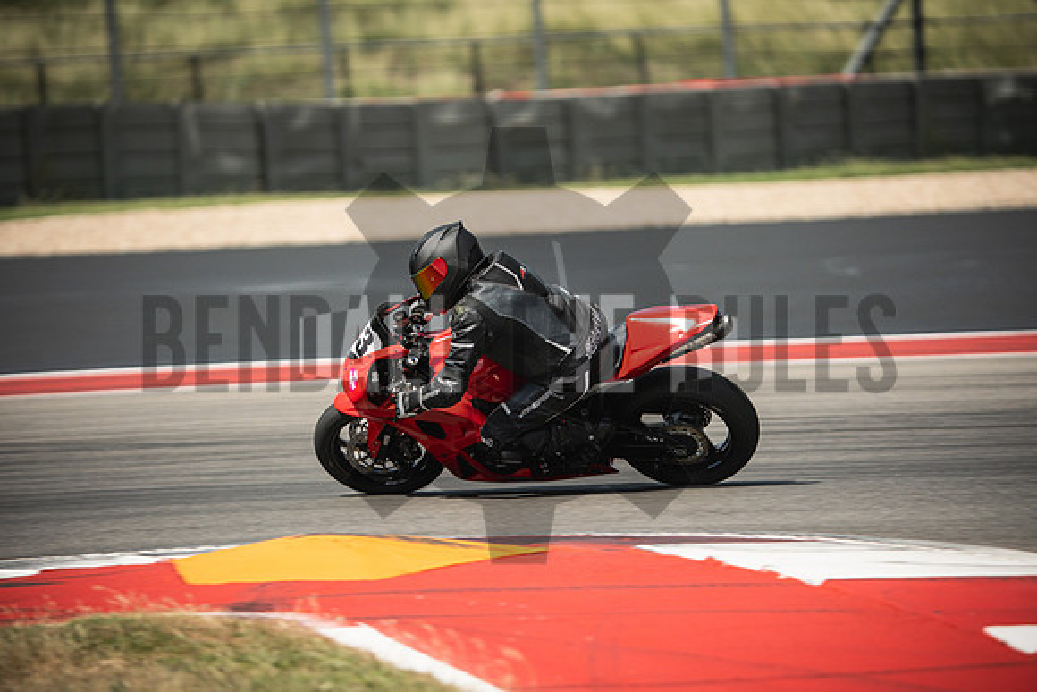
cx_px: 518
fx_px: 8643
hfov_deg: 6.9
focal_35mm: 300
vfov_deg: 4.6
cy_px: 346
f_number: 2
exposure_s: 1/400
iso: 400
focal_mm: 200
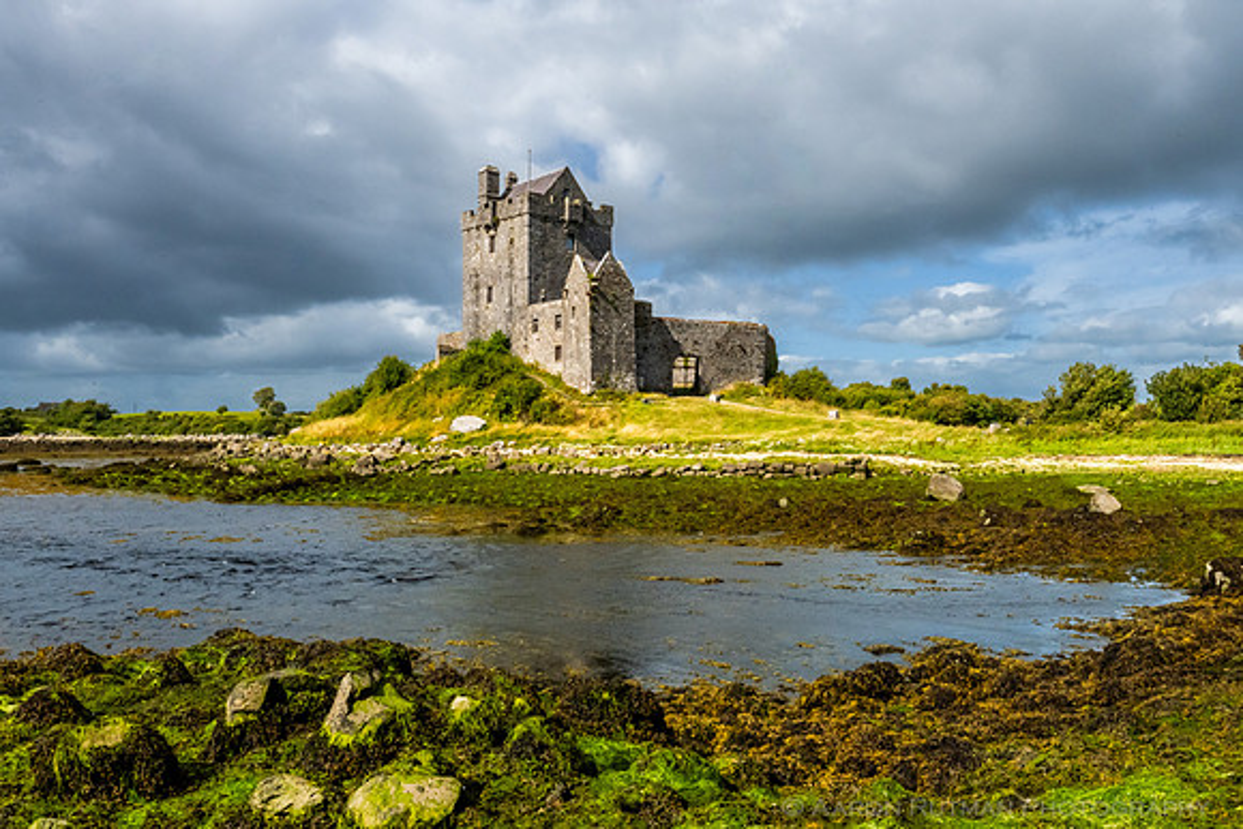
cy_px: 398
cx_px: 652
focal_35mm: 30
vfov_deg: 44.2
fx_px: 1020
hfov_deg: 62.7
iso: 1250
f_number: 22
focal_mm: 28
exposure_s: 1/640
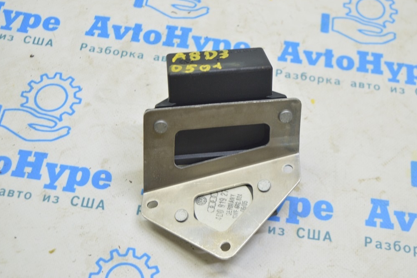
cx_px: 207
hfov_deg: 38.2
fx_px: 602
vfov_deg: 26.0
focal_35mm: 52
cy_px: 139
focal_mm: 34
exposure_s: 1/20
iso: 400
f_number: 5.6
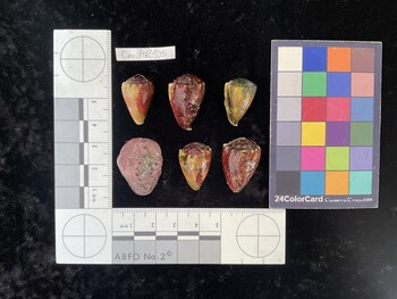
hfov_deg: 61.6
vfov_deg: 48.3
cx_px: 198
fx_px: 333
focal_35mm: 29
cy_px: 150
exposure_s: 1/120
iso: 50
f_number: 1.8
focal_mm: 3
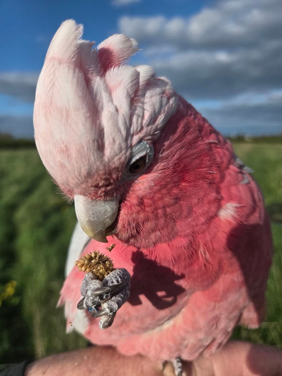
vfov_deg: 73.9
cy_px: 188
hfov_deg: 58.9
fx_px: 250
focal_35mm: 23
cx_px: 141
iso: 25
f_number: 1.8
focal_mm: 5.4
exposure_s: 1/2993
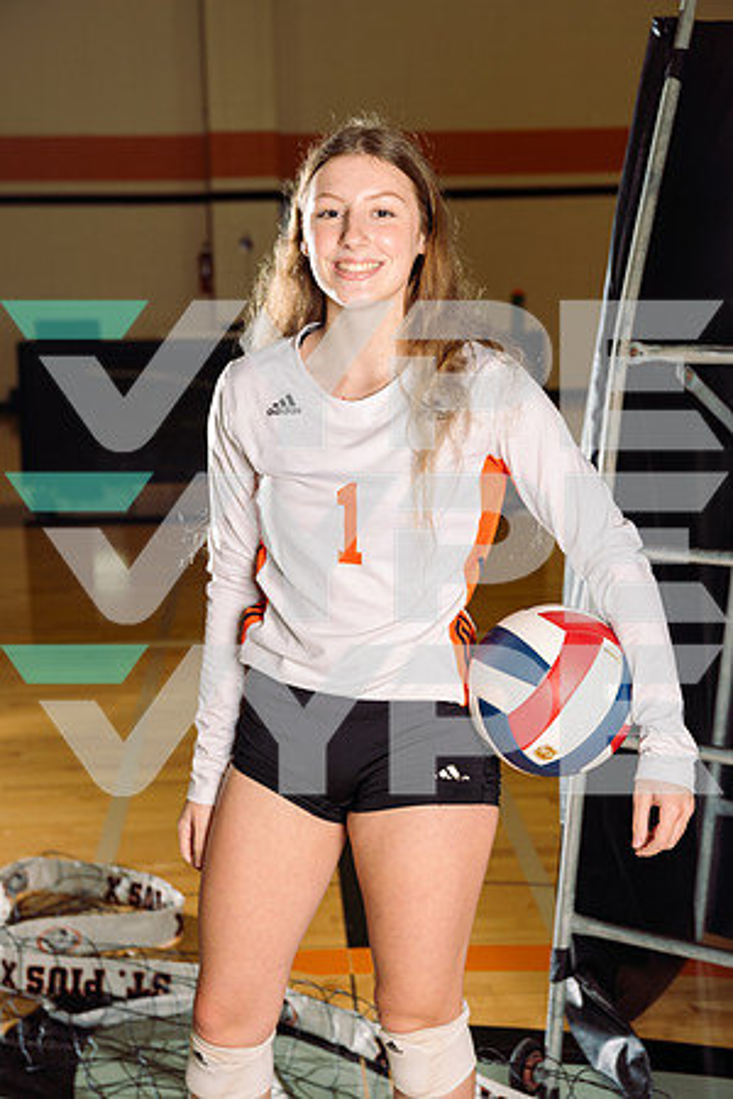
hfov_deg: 21.6
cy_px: 550
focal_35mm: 63
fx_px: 1924
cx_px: 366
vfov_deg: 31.9
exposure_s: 1/250
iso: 160
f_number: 5
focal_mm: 63
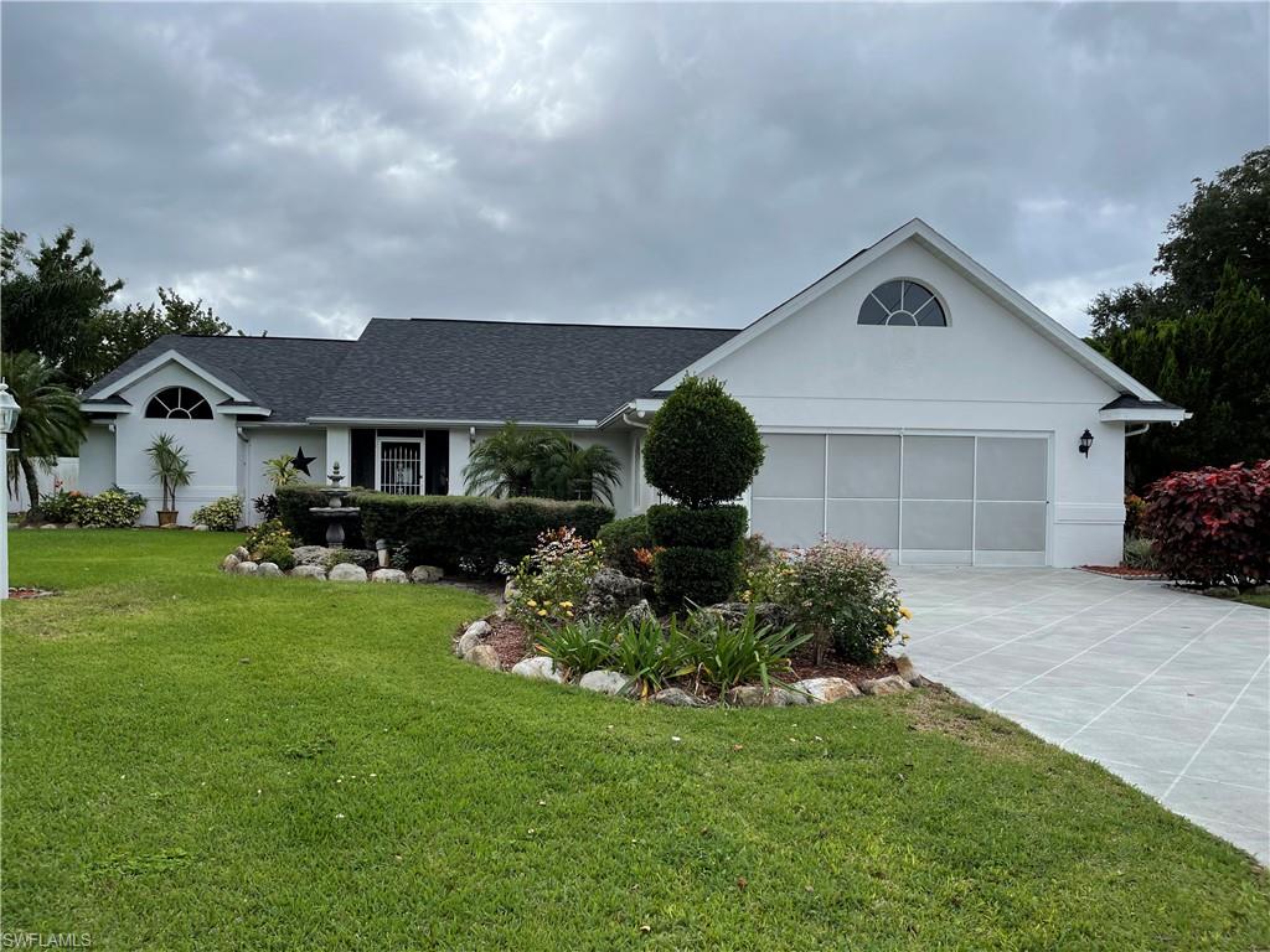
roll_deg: -0.3
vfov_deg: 53.1
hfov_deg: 67.3
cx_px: 635
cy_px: 476
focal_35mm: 26
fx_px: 954
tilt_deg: +0.1
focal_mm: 5.1
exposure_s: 1/2924
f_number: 1.6
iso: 32
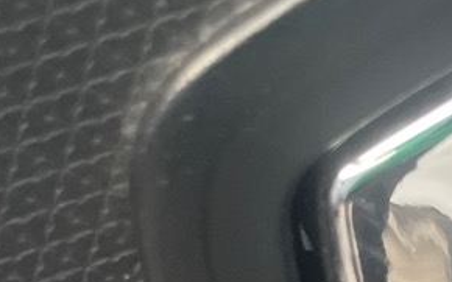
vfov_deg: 7.1
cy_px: 745
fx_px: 2106
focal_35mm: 171
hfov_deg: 11.4
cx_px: 810
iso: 64
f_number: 1.6
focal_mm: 4.2
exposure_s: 1/121
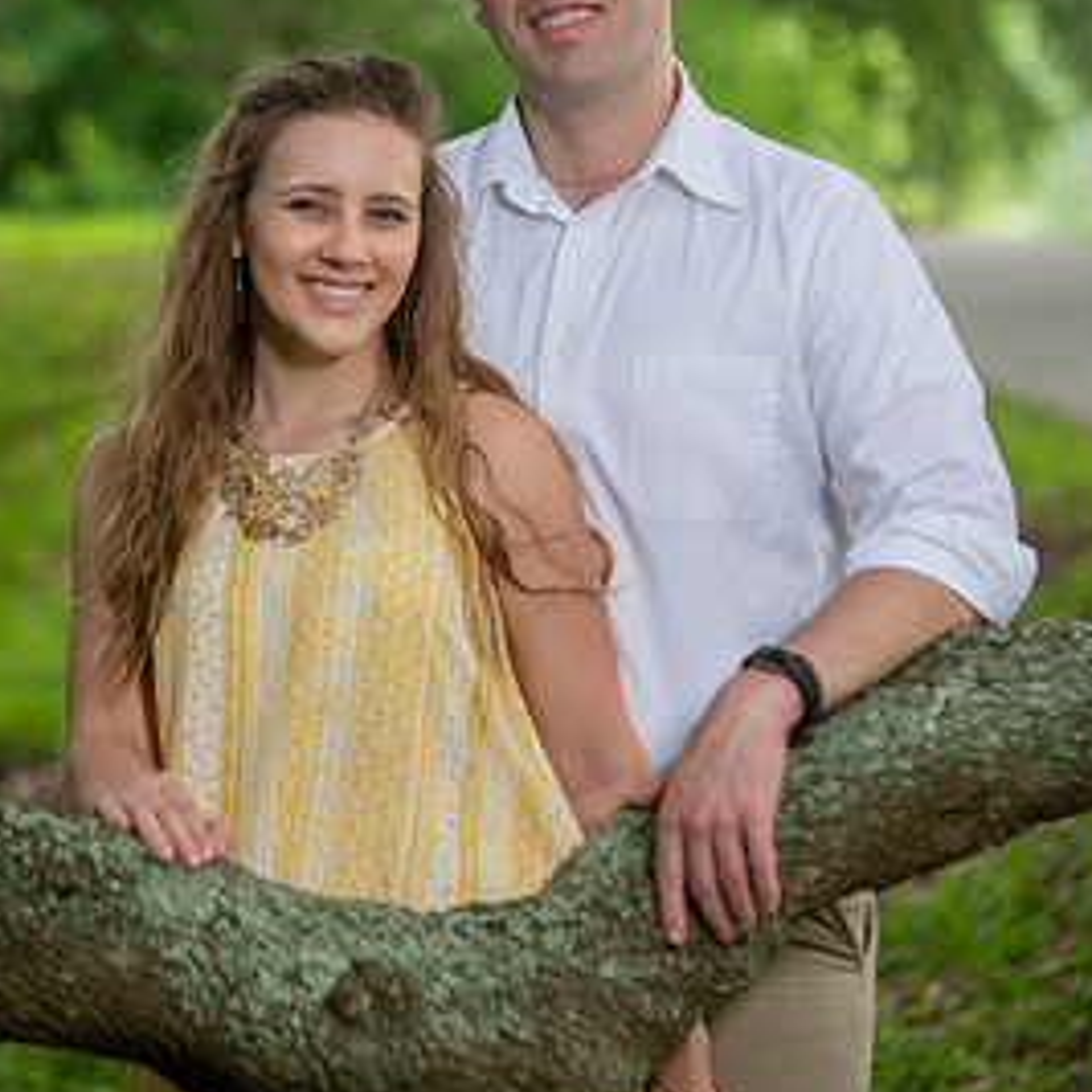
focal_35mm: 150
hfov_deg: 11.6
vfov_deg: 11.6
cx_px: 509
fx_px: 5354
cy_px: 425
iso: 125
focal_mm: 105
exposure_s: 1/100
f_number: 2.8
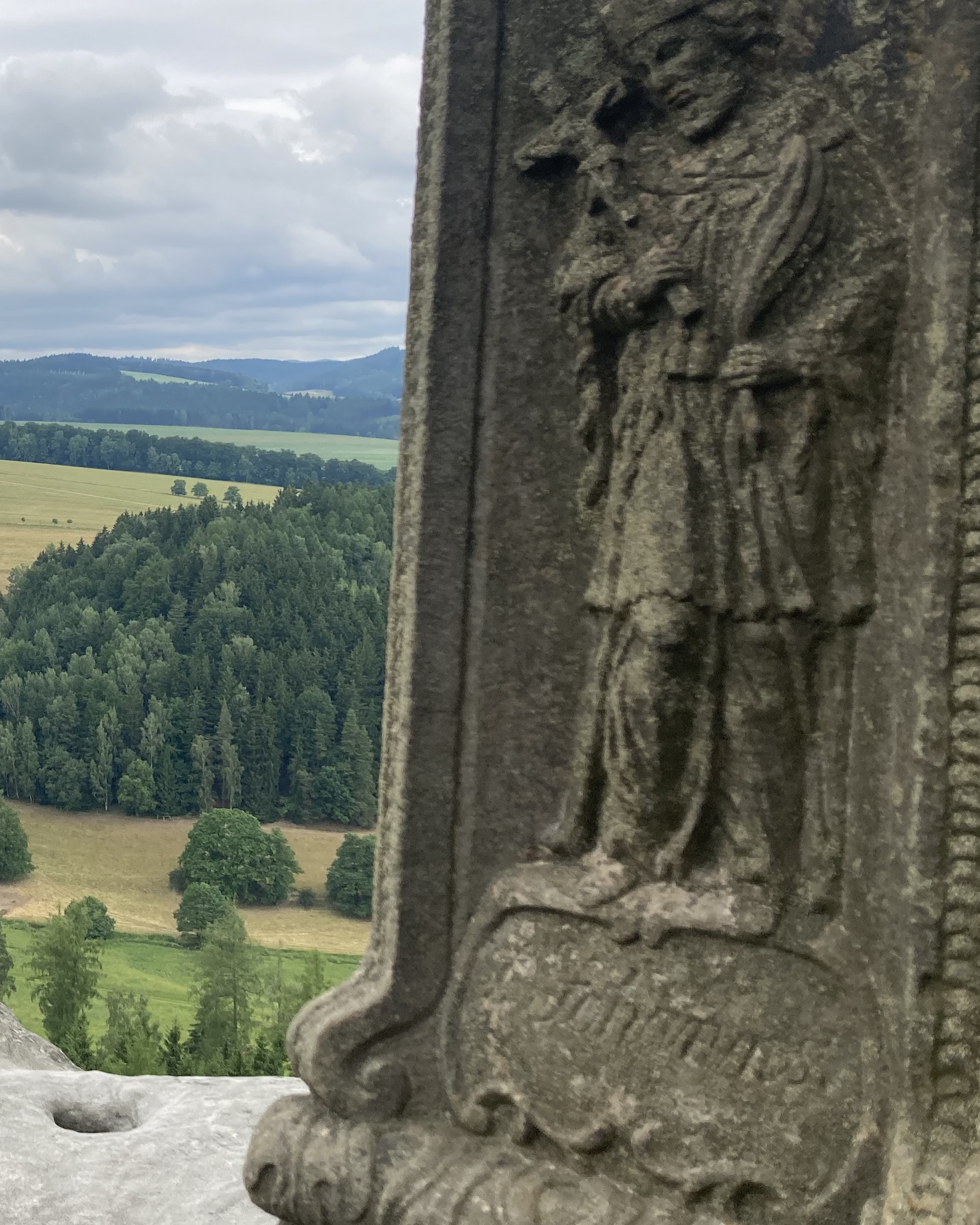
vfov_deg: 37.3
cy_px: 527
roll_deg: -1.5
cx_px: -127
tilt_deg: -3.8
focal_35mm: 50
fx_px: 1813
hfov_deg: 27.4
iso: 20
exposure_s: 1/725
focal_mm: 3.99
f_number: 1.8
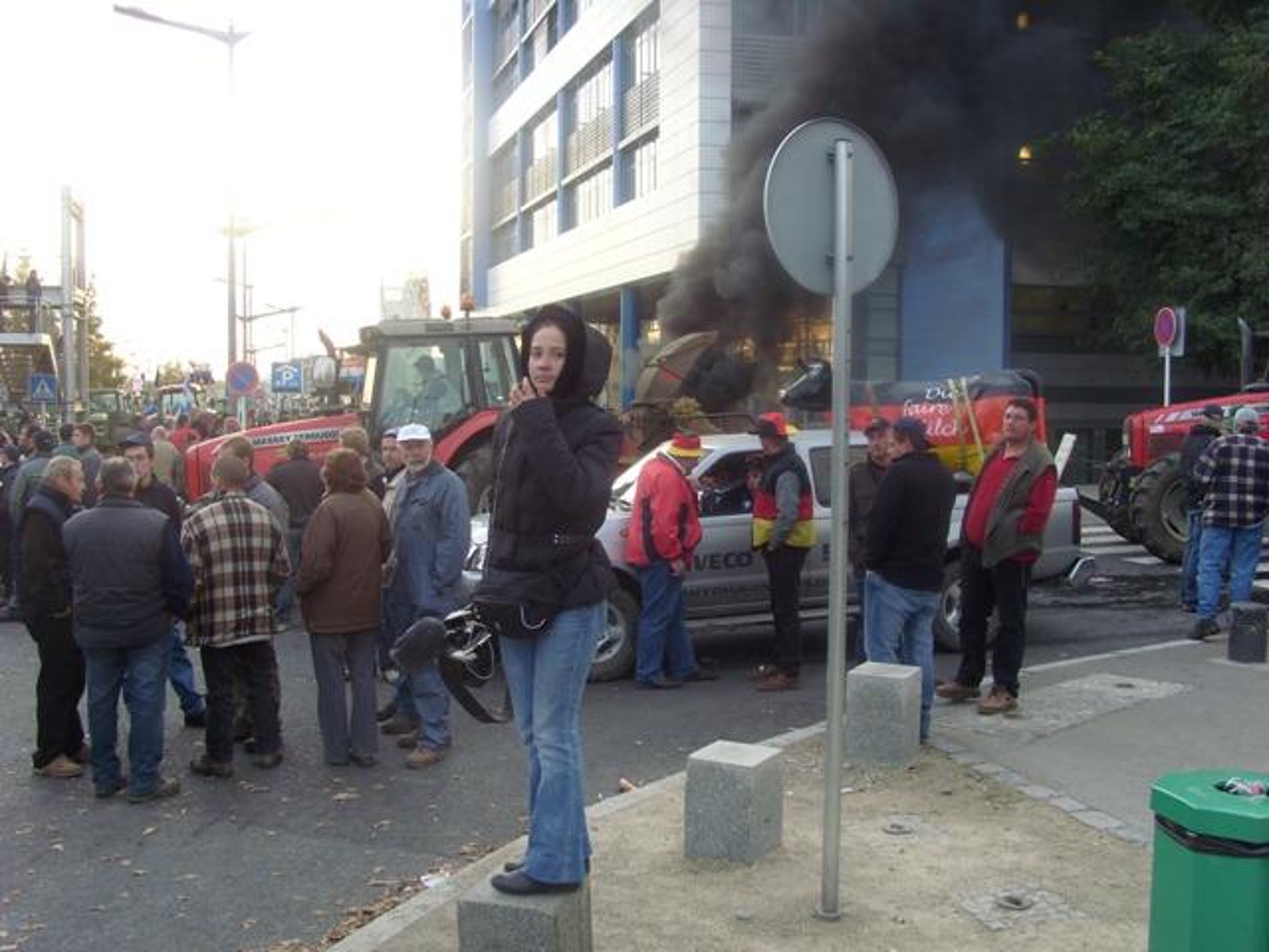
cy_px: 476
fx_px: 1320
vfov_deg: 39.7
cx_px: 634
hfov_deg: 51.4
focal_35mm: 36
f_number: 3.5
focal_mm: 6
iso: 80
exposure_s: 1/90
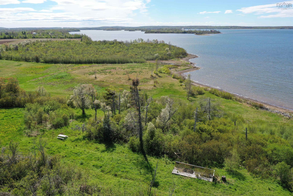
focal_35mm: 28
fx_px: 228
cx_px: 146
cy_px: 98
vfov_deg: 46.4
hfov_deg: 65.5
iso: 100
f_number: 5.6
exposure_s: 1/400
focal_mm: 10.26
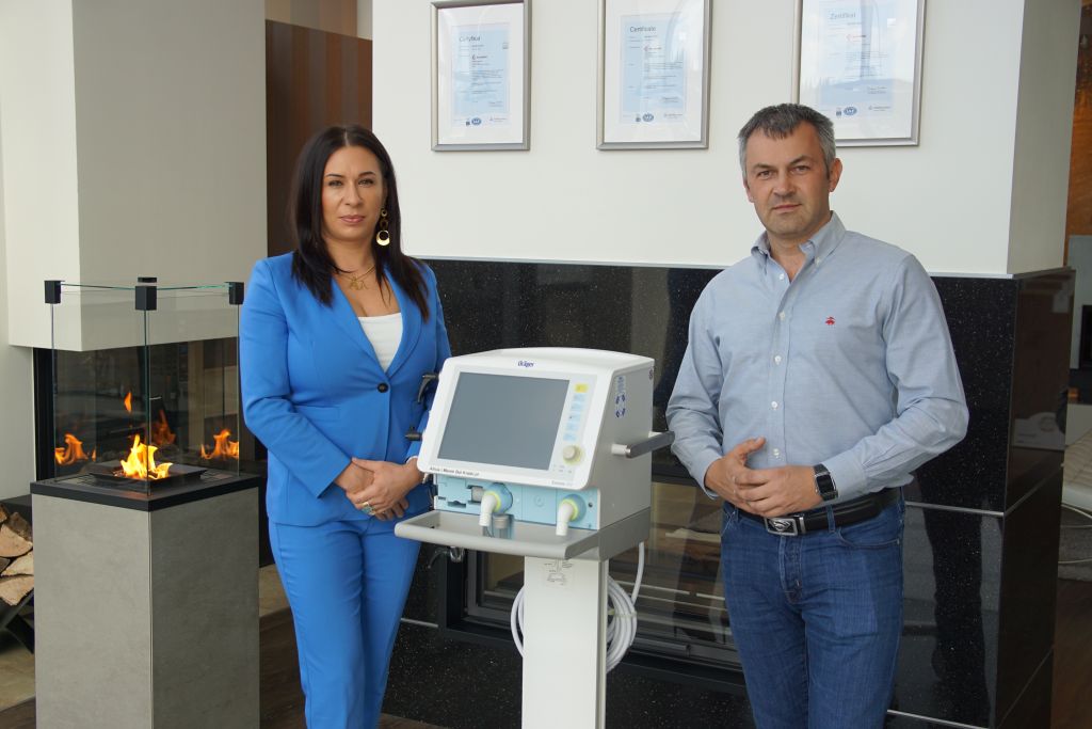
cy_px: 364
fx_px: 1365
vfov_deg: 29.9
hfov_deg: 43.6
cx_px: 546
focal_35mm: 45
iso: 160
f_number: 4
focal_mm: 30
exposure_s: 1/160
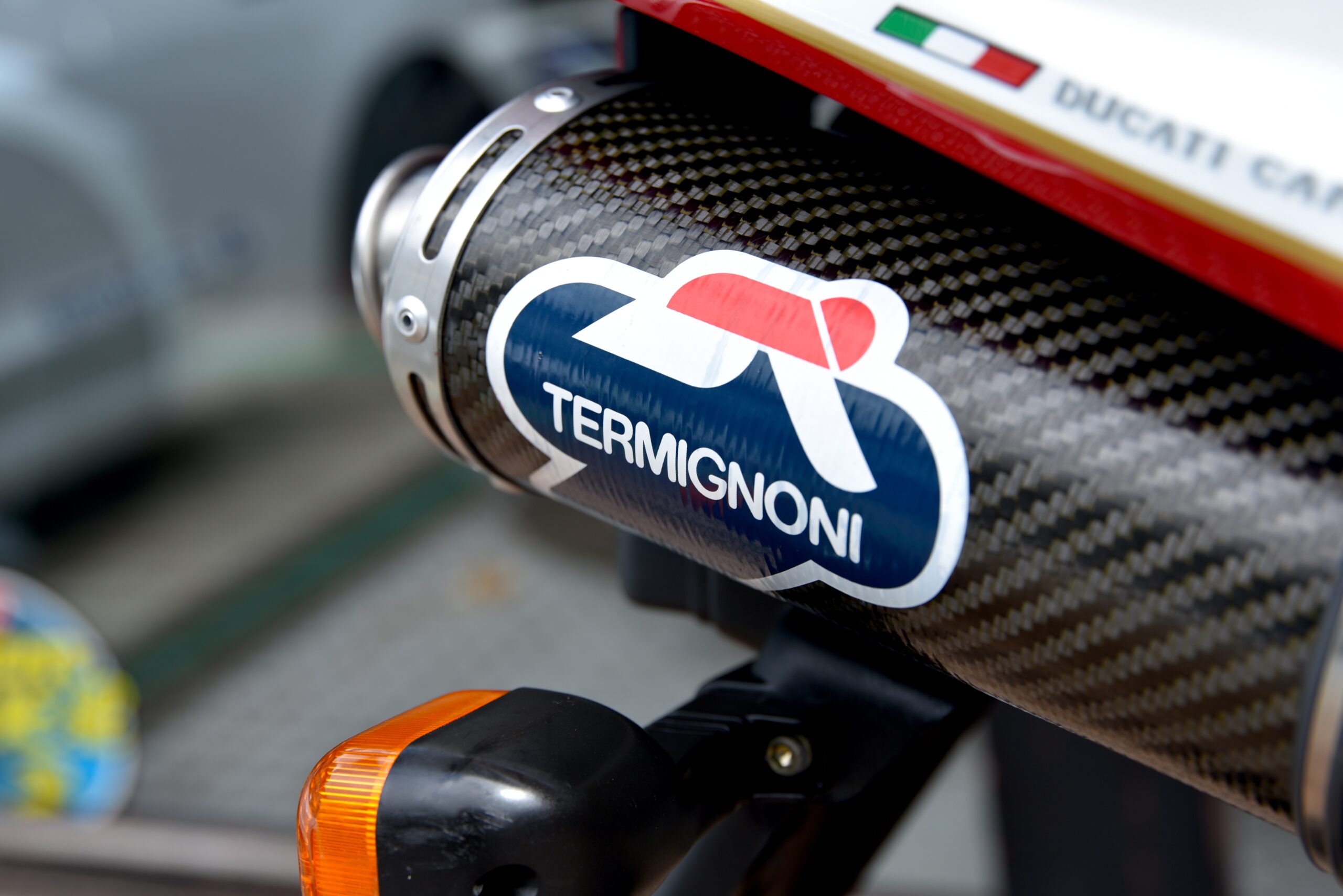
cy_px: 448
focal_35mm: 58
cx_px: 672
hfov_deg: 34.5
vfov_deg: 23.4
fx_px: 2164
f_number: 5
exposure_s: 1/100
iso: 100
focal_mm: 58
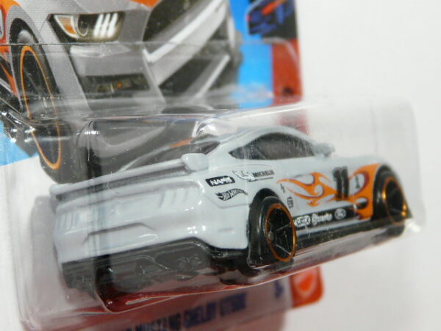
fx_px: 1567
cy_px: 166
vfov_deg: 12.0
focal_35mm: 123
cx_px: 220
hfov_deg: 16.0
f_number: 3.2
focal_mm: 12.6
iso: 160
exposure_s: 1/50
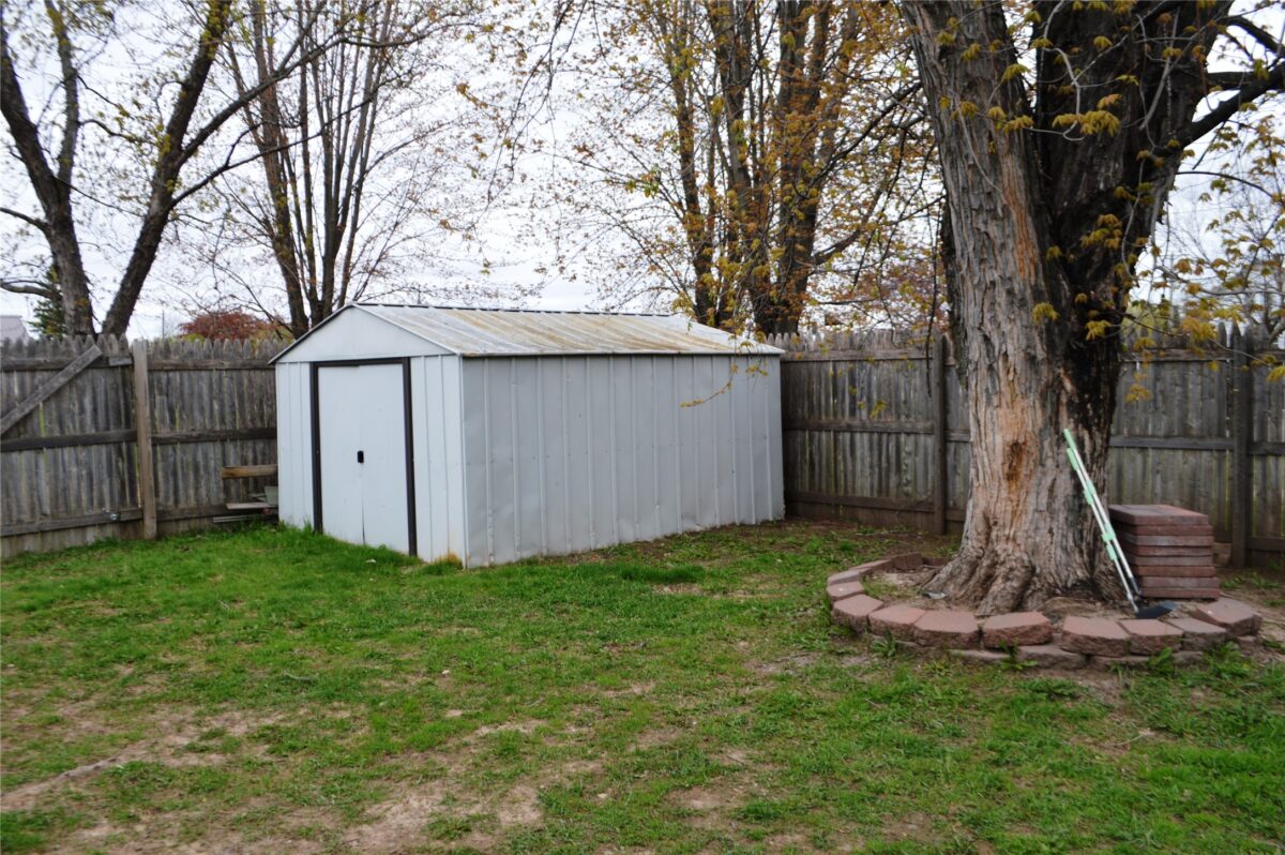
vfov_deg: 43.5
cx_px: 642
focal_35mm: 30
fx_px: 1070
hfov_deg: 62.0
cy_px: 428
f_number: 5.6
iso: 140
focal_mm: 20
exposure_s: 1/125
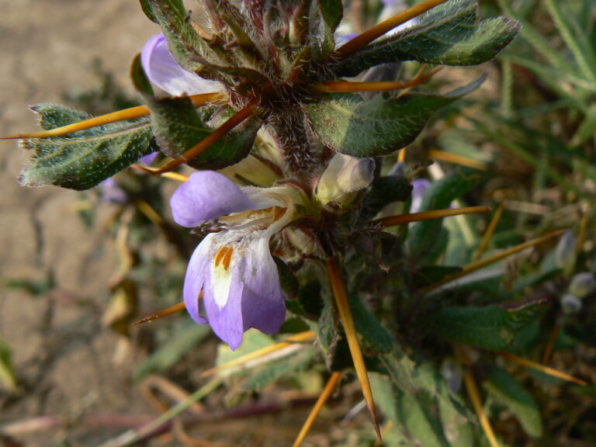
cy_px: 224
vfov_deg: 39.7
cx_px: 298
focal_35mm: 36
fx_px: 620
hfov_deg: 51.4
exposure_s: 1/320
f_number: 5.6
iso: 80
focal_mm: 6
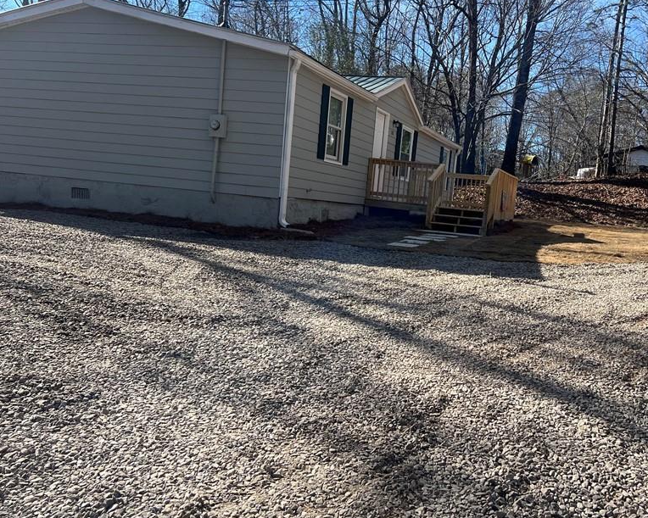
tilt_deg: -4.6
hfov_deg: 52.5
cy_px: 249
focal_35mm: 34
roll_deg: -5.4
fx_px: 652
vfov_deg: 43.3
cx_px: 392
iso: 50
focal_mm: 5.7
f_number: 1.5
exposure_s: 1/1779
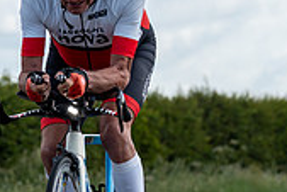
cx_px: 85
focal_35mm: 356
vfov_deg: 3.9
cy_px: 164
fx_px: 2840
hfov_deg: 5.8
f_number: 4
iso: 125
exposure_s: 1/1000
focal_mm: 75
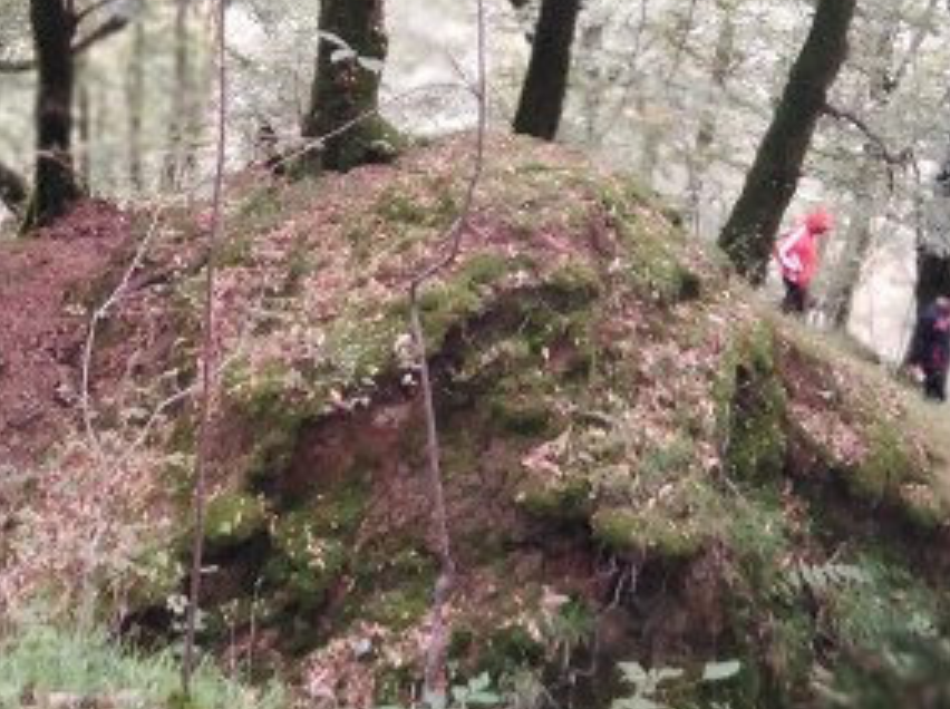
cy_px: 122
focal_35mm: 52
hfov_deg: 36.6
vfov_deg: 27.3
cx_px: 329
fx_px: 1425
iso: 336
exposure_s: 1/33.3
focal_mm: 3.59
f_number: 4
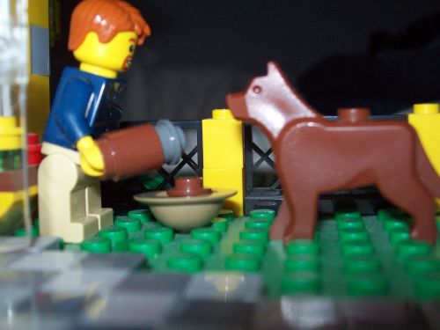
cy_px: 165
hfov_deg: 42.1
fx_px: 572
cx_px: 220
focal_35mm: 45
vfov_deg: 32.2
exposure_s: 1/73.6
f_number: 3
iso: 80
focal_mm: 7.6
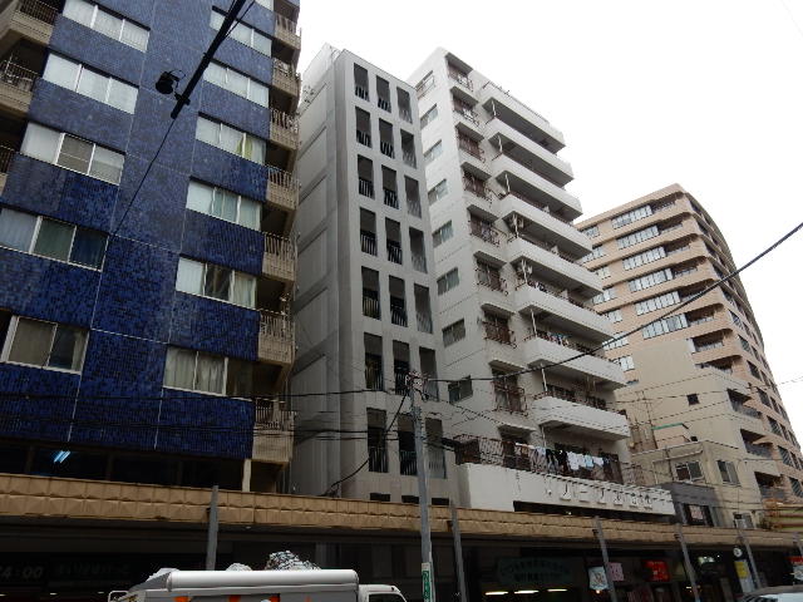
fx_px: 580
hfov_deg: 69.4
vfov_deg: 54.9
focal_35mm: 25
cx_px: 402
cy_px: 301
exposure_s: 1/250
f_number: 3.7
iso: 125
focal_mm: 4.5
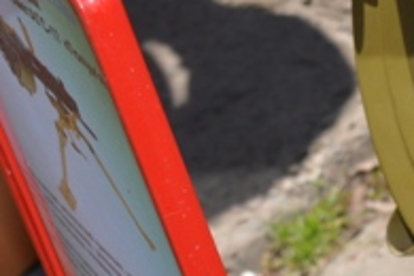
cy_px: 137
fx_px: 2714
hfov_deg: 8.2
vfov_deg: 5.8
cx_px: 913
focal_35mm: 236
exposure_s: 1/200
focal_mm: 30
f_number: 9
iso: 100
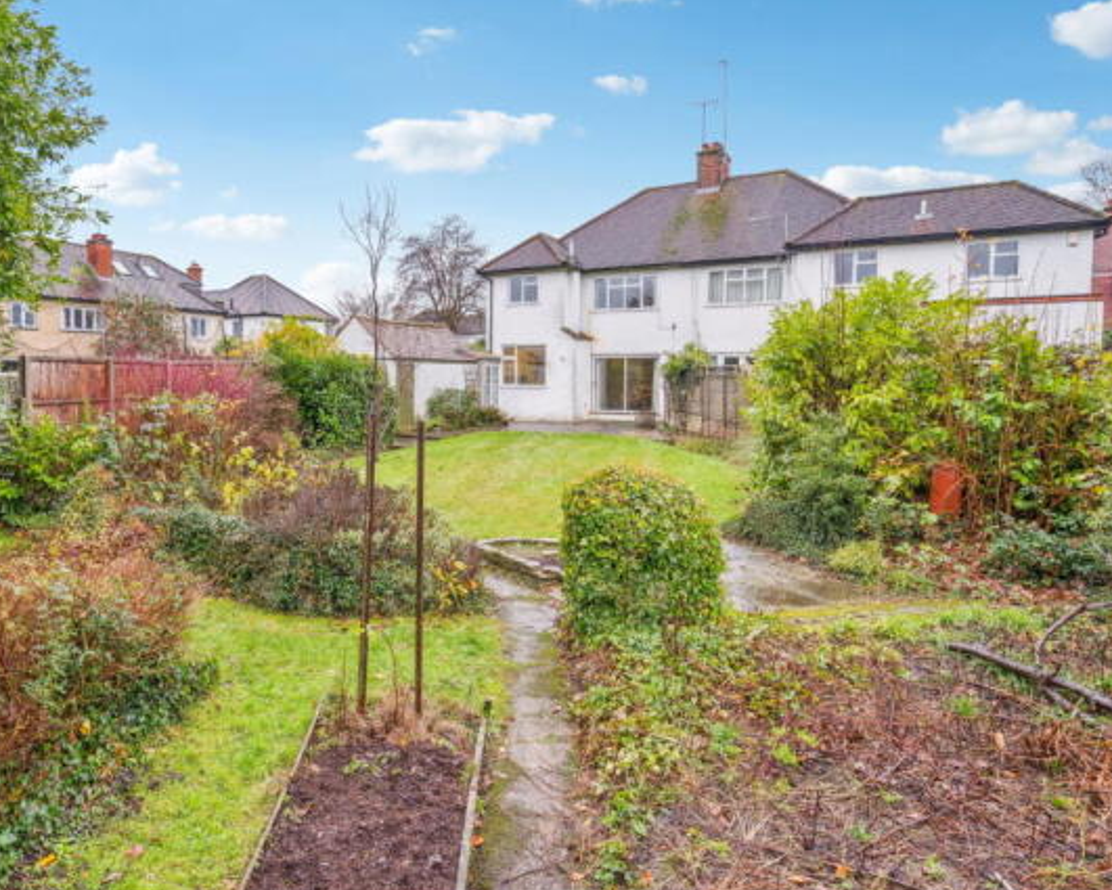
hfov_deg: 74.0
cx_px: 432
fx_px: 724
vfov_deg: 63.1
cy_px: 453
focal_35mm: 22
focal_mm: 19
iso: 400
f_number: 5.6
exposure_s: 1/60
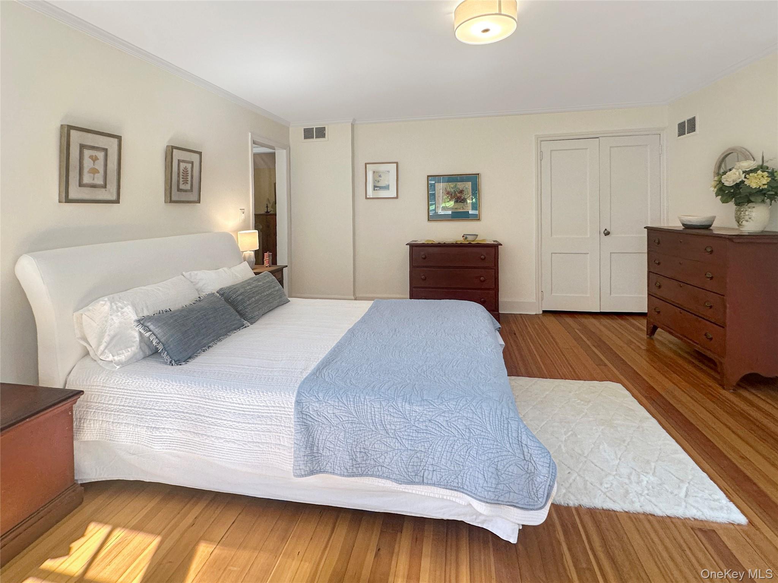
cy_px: 292
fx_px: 315
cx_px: 389
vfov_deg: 85.7
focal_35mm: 14
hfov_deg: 102.1
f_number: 2.2
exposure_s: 1/120
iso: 125
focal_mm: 2.22
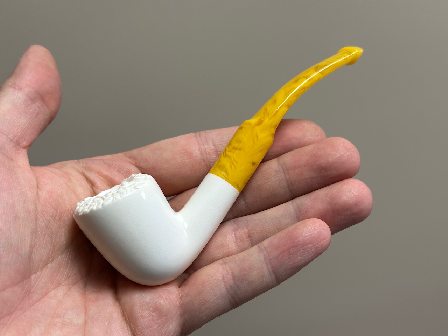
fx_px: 621
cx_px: 224
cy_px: 168
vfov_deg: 30.3
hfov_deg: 39.7
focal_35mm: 48
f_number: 1.78
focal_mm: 6.86
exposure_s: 1/121
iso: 80
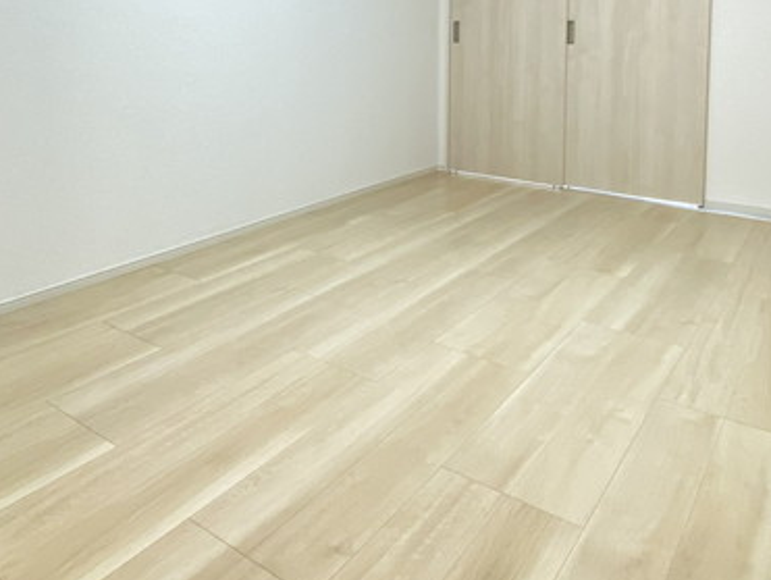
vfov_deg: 45.7
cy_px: 71
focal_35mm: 28
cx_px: 362
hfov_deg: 63.3
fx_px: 624
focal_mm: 1.54
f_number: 2.4
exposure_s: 1/50
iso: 160
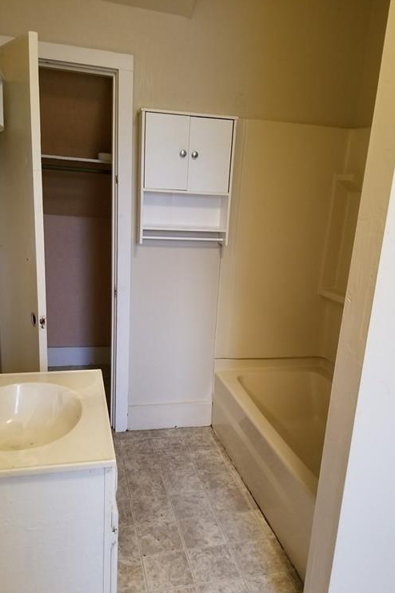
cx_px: 191
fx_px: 461
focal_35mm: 28
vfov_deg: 65.5
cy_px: 302
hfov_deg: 46.4
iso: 200
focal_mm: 4.25
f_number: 1.7
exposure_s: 1/12
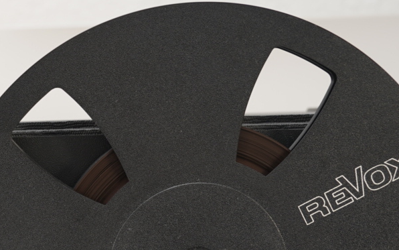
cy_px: 259
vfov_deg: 13.7
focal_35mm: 94
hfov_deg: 20.9
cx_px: -50
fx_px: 1023
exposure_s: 1/200
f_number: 4
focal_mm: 34
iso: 200
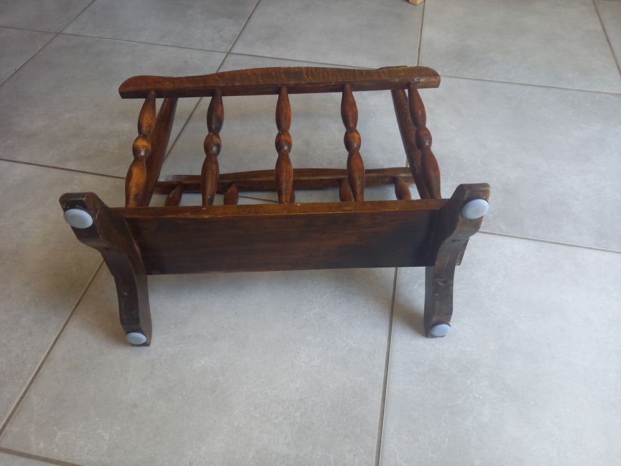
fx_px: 448
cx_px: 310
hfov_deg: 69.4
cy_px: 233
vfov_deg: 54.9
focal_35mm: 25
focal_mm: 4.65
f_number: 1.8
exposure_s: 1/50
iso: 125
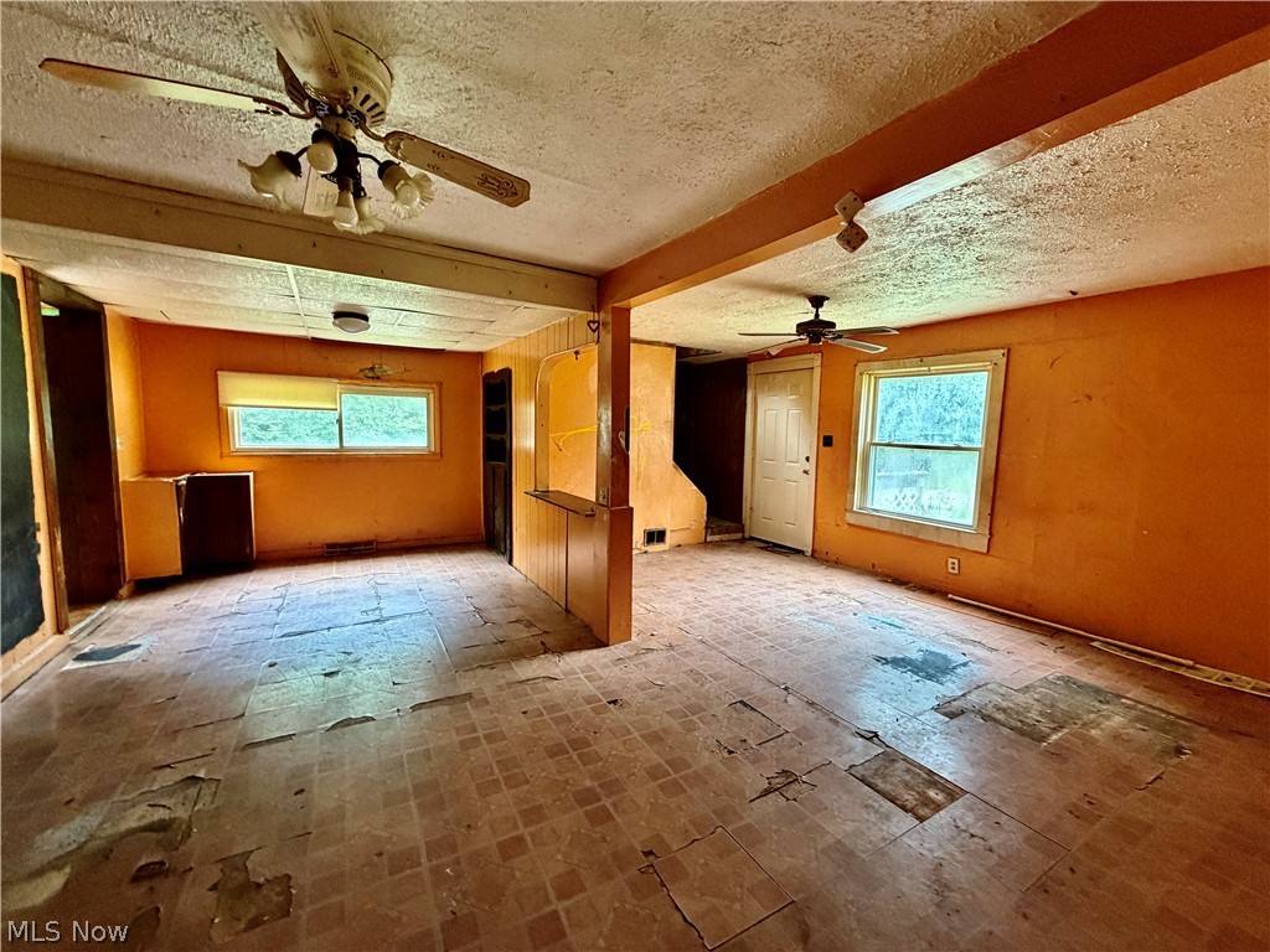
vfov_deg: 85.7
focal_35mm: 14
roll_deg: -1.0
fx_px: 514
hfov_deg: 102.1
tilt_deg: -6.3
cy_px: 476
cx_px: 635
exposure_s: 1/60
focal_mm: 2.22
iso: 400
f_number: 2.2
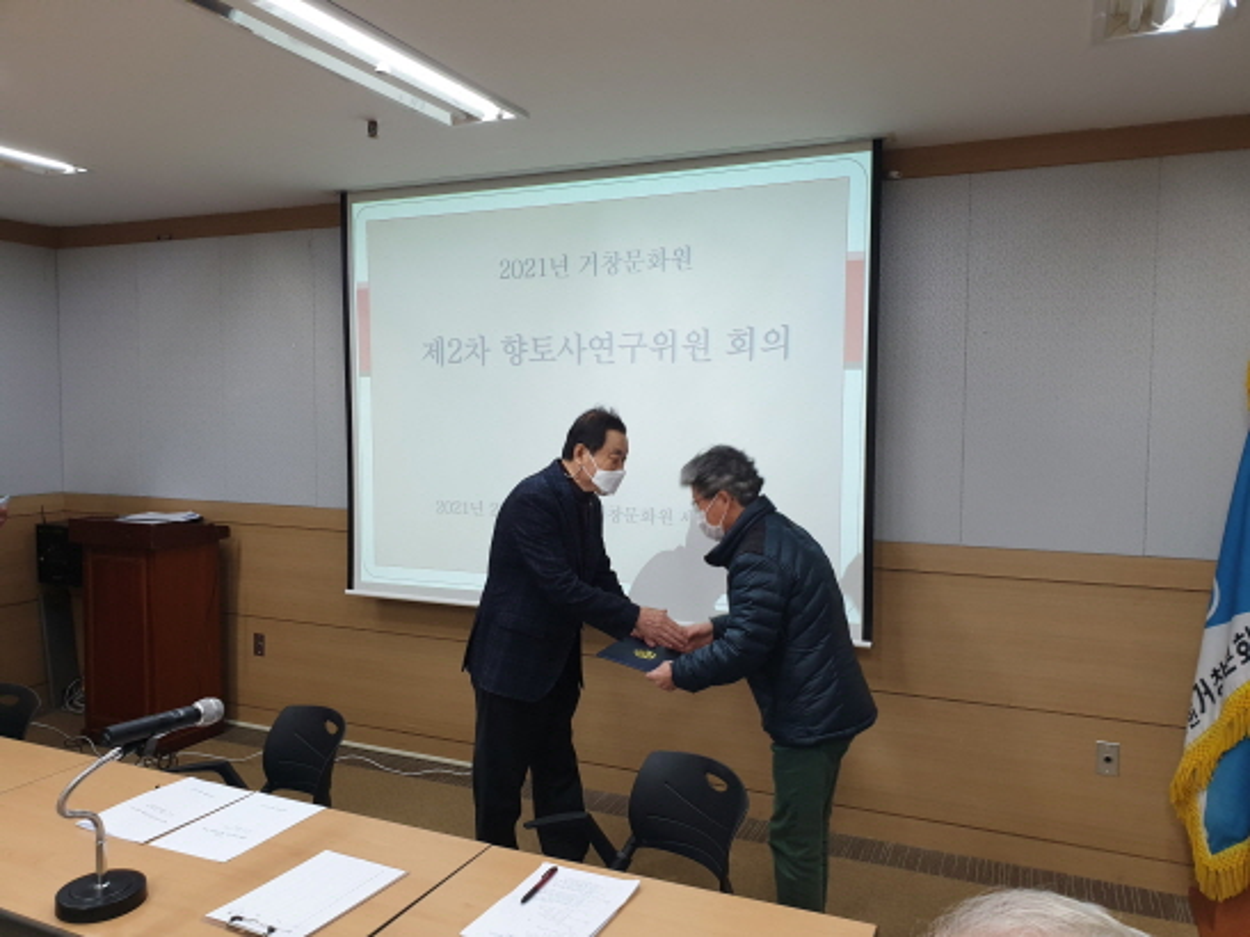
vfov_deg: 53.0
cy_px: 468
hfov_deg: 67.3
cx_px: 625
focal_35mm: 26
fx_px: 939
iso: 125
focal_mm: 4.3
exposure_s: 1/60
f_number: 2.4
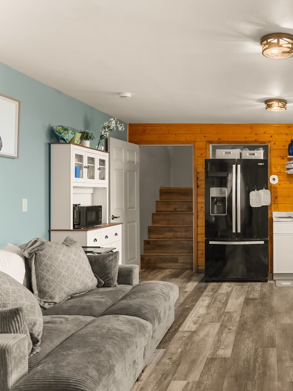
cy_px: 193
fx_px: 395
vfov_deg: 52.6
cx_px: 274
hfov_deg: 37.5
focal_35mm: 35
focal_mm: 24
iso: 400
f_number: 2.8
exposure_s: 1/15
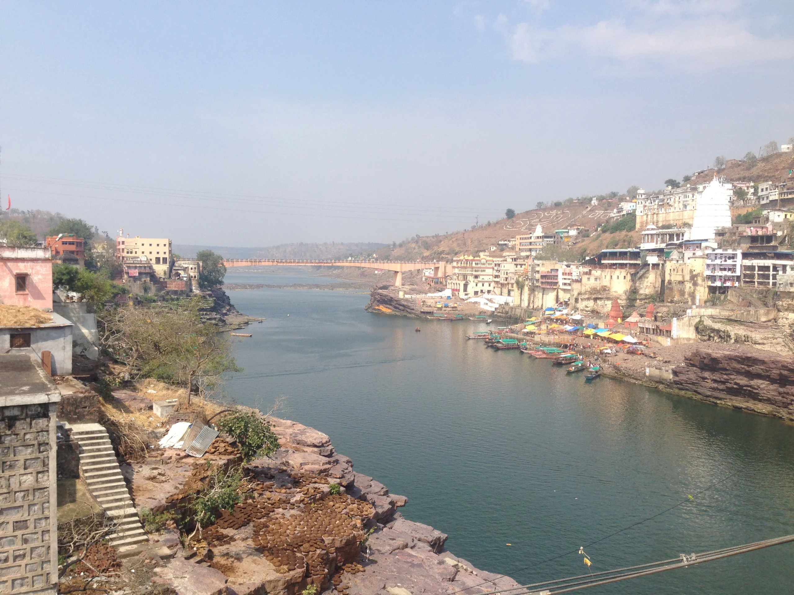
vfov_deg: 42.9
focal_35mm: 33
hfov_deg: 55.4
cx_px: 397
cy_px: 298
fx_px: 757
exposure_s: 1/1323
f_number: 2.4
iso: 50
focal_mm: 4.13
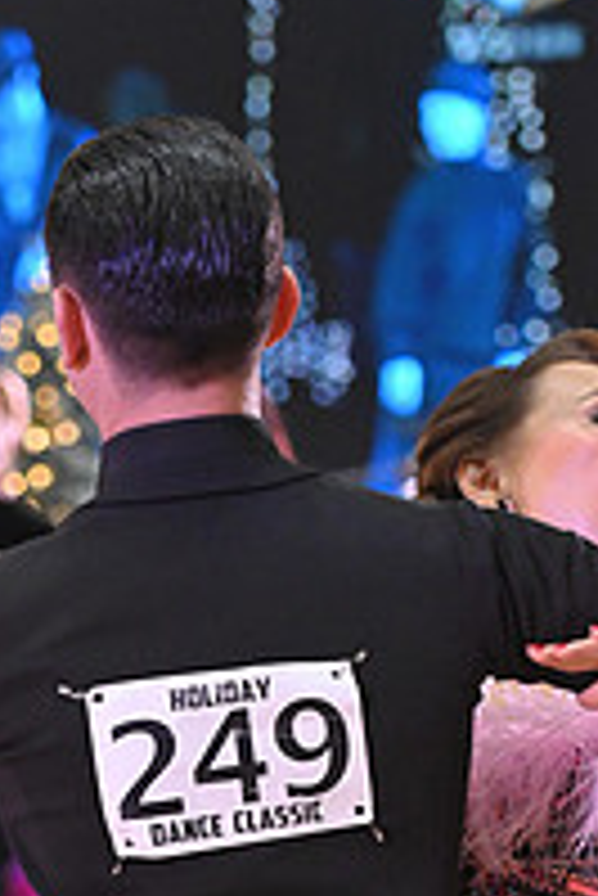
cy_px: 1162
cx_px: 214
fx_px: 8407
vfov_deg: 6.0
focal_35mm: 338
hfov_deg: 4.1
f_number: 4.5
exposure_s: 1/400
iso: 3200
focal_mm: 116
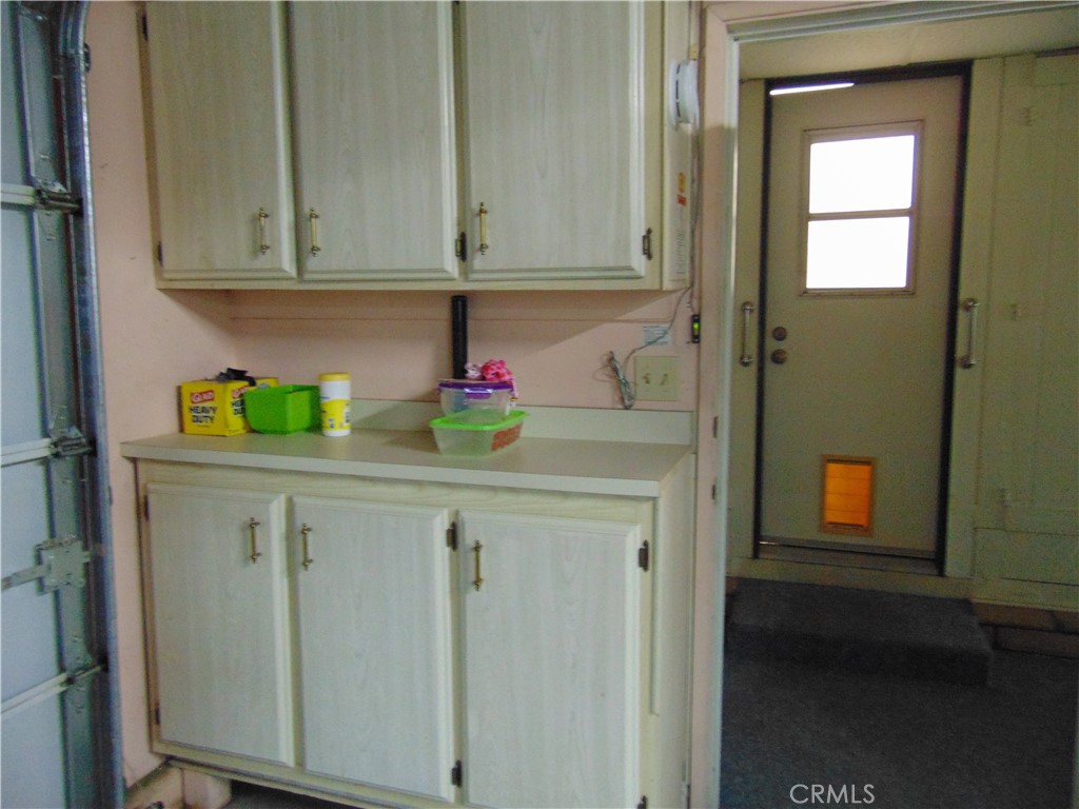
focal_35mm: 25
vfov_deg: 54.9
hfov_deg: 69.4
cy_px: 404
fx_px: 779
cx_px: 540
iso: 400
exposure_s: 1/13
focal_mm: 4.5
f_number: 3
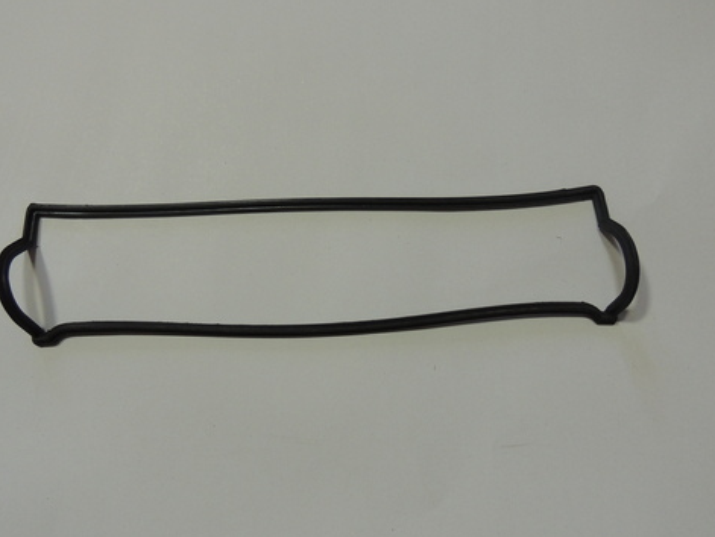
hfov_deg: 52.6
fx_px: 723
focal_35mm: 35
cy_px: 271
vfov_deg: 40.7
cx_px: 340
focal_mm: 5.8
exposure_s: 1/25
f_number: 3.2
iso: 400
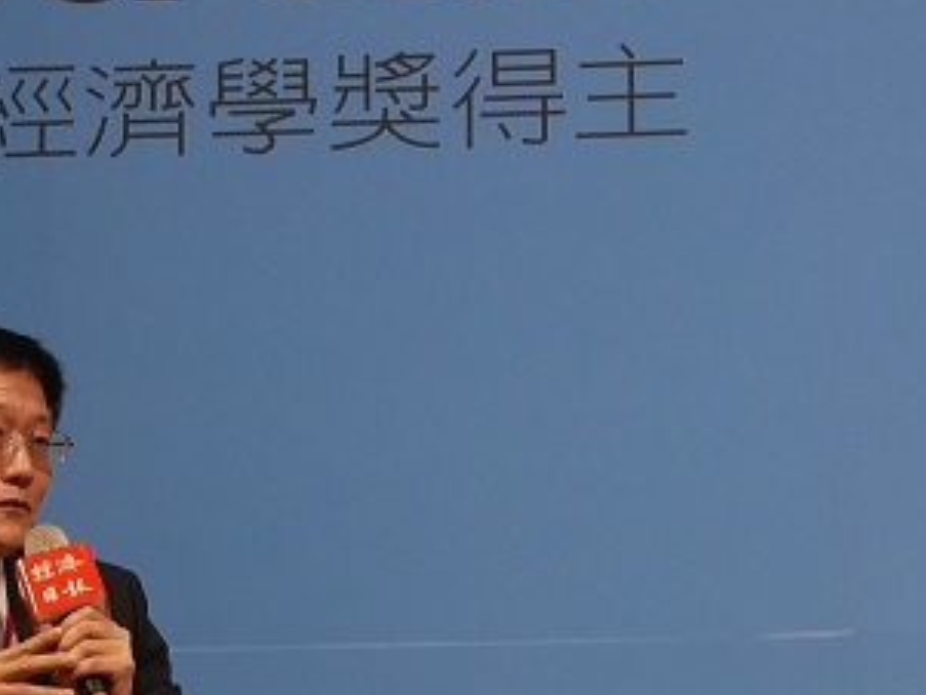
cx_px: 683
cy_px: 695
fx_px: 4442
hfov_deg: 11.9
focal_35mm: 166
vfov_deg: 8.9
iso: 640
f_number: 5.1
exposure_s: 1/60
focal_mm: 25
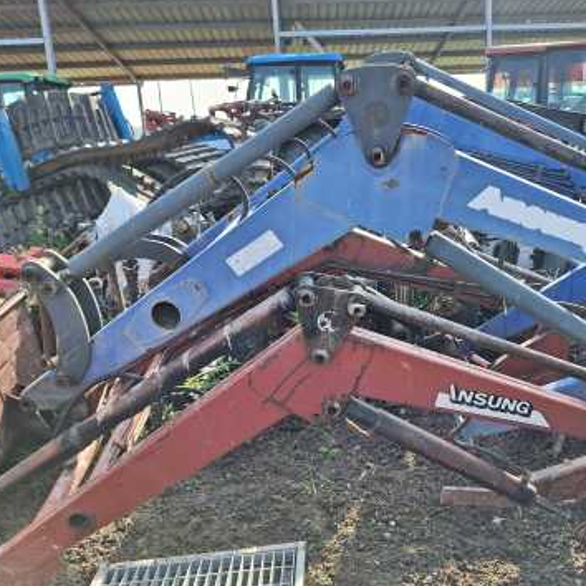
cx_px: 397
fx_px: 594
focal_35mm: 31
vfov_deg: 52.5
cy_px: 272
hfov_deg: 51.4
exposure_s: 1/797
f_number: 1.8
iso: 40
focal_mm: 5.54
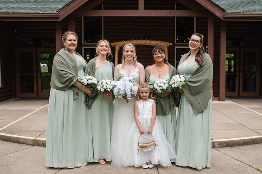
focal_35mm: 44
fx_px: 322
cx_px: 144
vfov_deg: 30.2
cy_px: 101
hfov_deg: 44.2
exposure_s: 1/1000
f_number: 3.5
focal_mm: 35
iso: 110
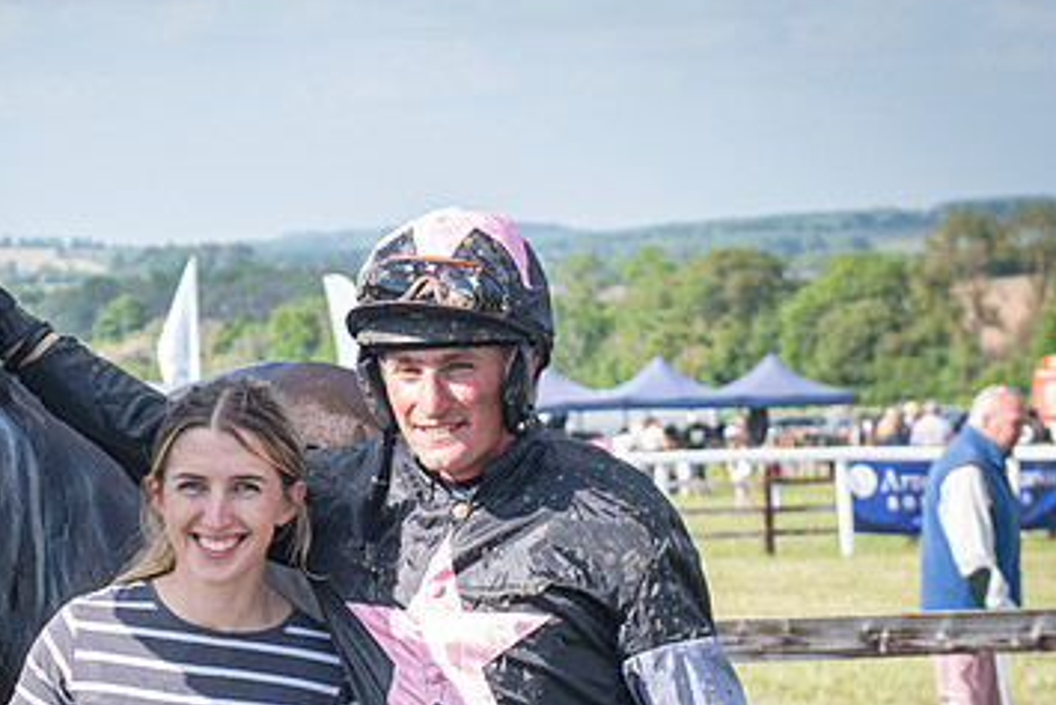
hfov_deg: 14.1
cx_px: 360
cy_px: 661
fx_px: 4255
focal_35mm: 145
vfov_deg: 9.4
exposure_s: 1/1400
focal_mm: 48
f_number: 4
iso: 640
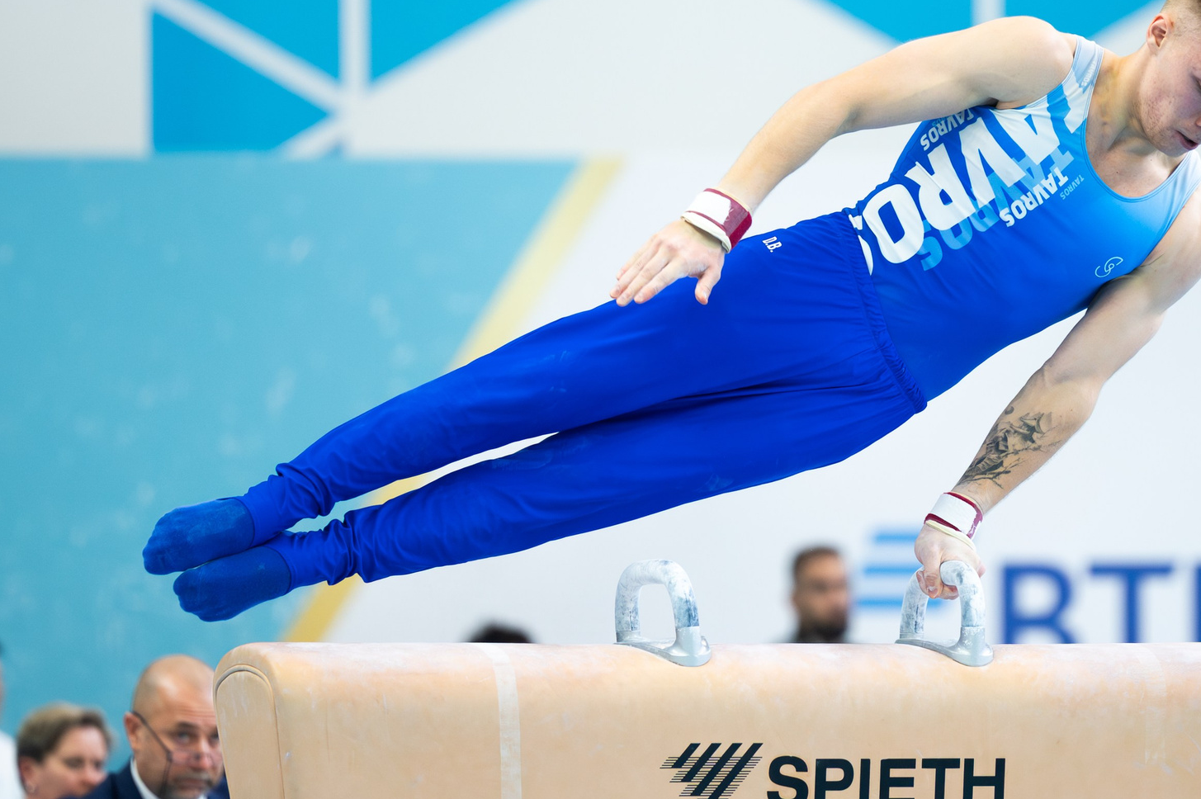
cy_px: 282
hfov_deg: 4.9
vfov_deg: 3.3
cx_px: 813
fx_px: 13935
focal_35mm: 418
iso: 2000
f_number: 2.8
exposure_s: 1/1250
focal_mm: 200
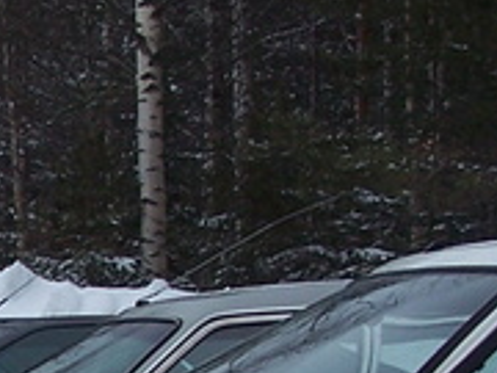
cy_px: 525
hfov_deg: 10.1
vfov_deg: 7.7
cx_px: -268
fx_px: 2714
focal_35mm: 189
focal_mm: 7.1
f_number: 2.8
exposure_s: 1/125
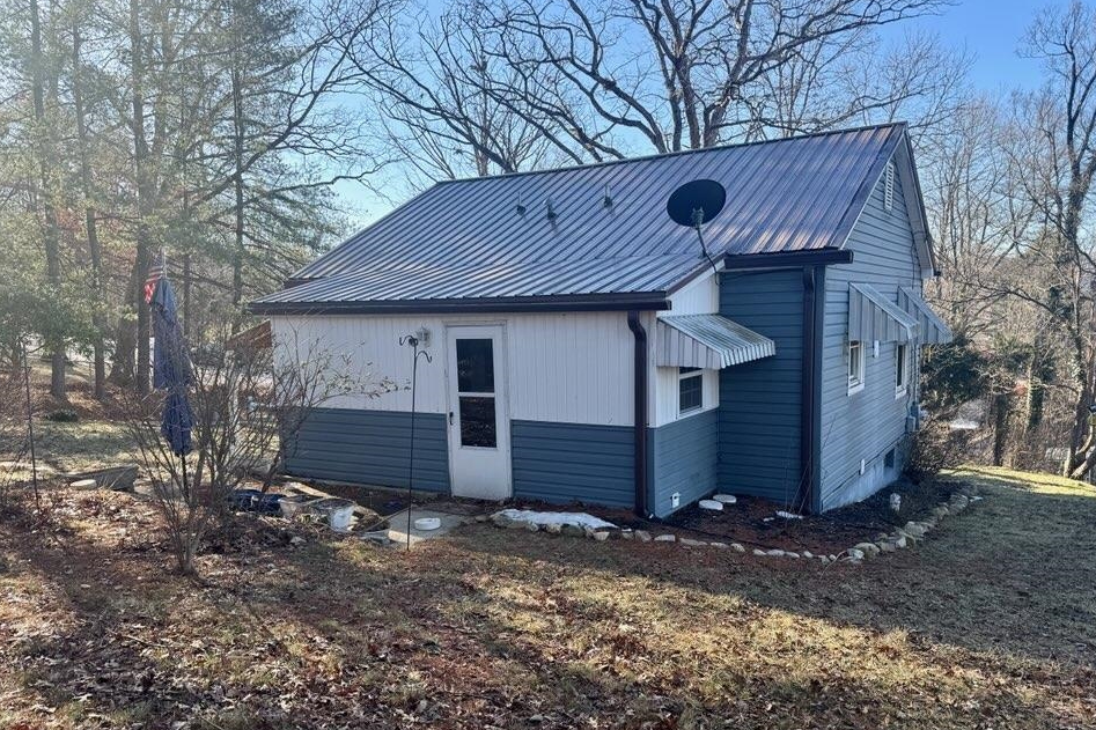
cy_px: 422
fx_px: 822
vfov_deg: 47.7
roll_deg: +1.5
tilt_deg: -11.3
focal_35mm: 27
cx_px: 550
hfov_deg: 67.4
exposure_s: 1/812
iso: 80
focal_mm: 6.76
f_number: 1.78
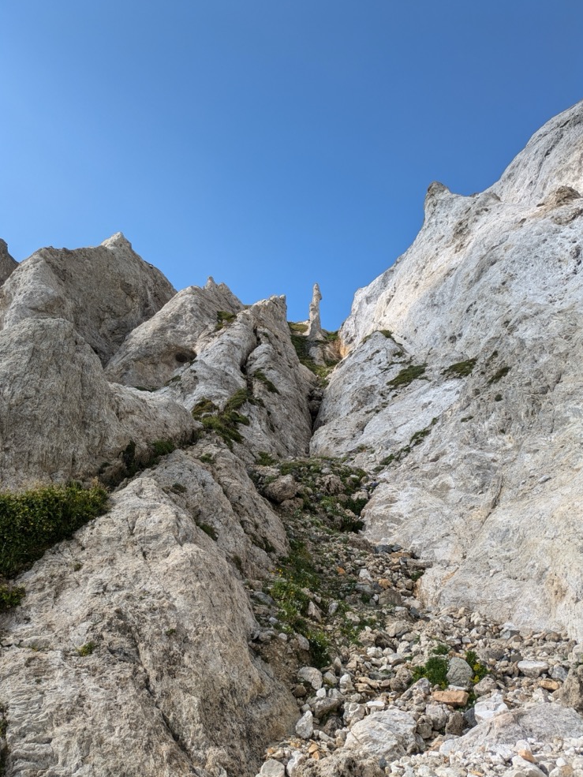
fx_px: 584
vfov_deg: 67.3
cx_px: 291
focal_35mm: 26
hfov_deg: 53.1
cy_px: 399
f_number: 1.89
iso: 46
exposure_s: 1/1340
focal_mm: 5.43
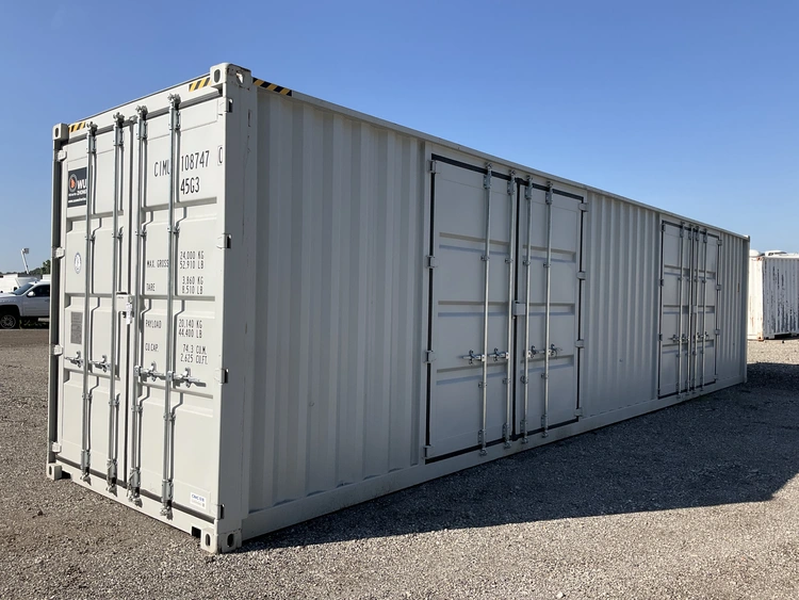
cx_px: 400
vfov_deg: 48.3
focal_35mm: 29
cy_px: 300
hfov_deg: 61.6
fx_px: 670
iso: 25
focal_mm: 3
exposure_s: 1/2058
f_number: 1.8
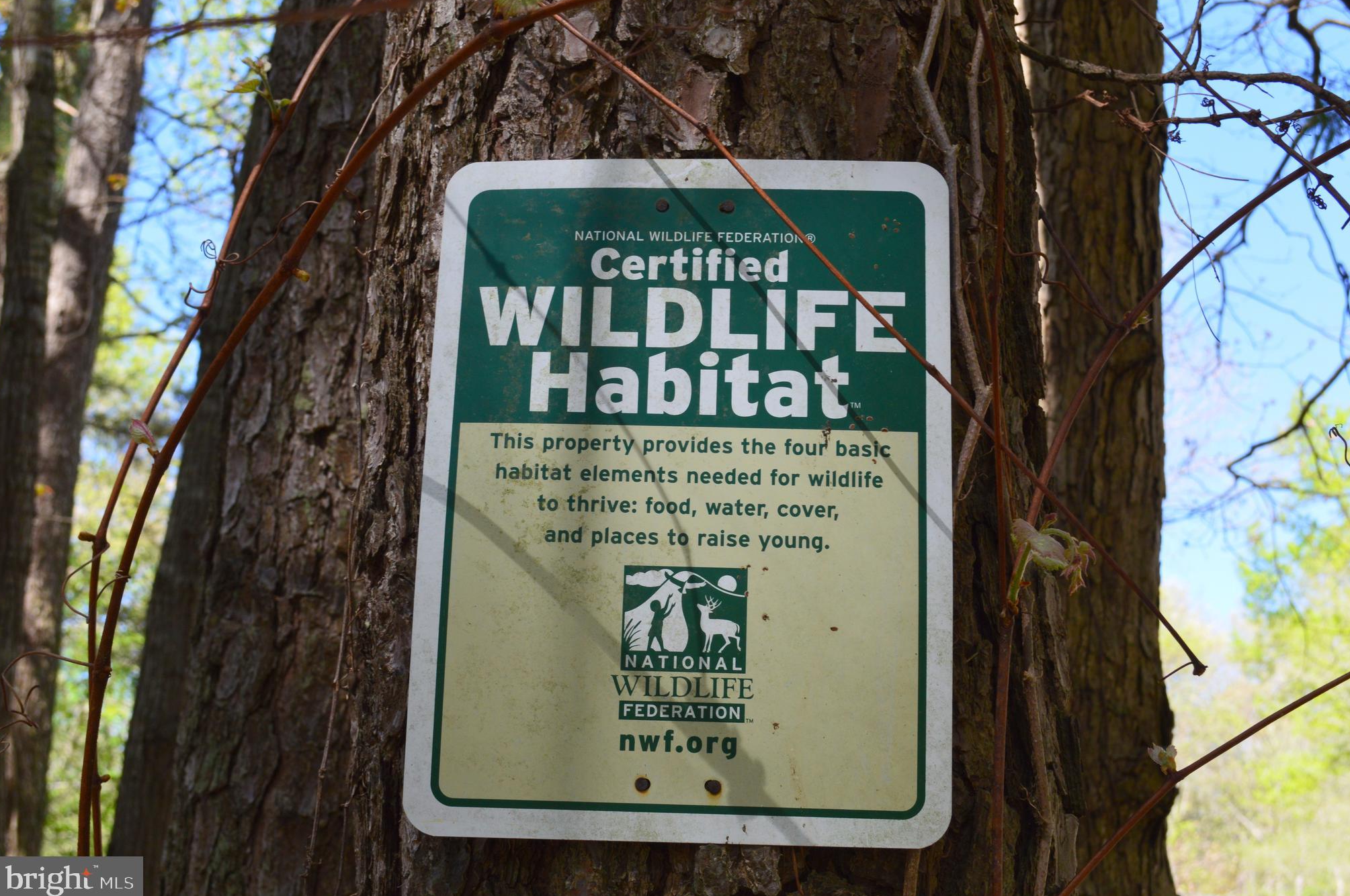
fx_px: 1948
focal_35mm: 52
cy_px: 448
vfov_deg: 25.9
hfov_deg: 38.2
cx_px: 683
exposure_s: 1/160
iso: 400
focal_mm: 34
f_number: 9
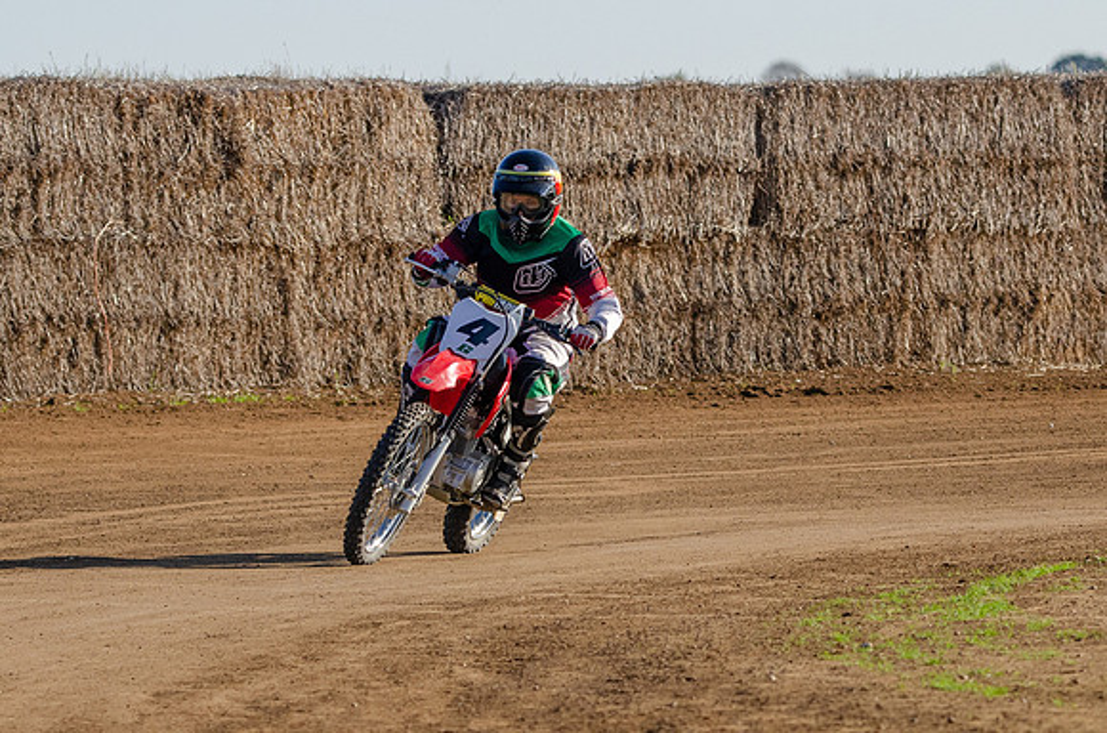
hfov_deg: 3.9
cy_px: 403
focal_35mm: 534
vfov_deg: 2.6
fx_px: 16381
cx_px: 594
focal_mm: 210
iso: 400
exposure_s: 1/1250
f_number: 5.6
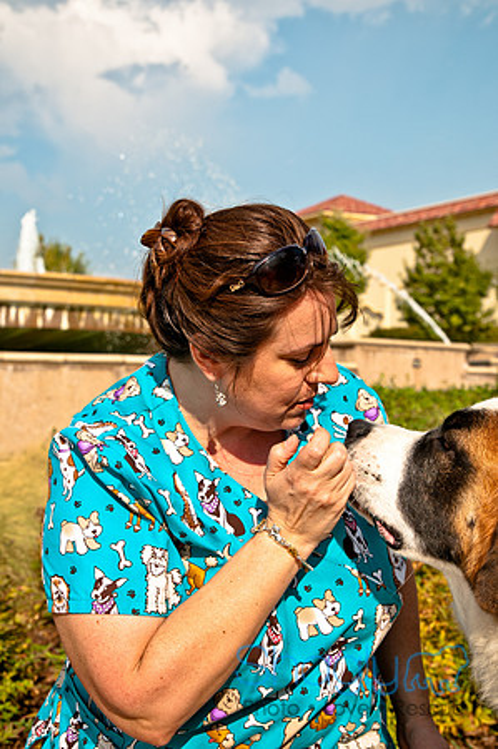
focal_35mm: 54
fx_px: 1123
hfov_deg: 25.0
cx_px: 249
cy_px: 374
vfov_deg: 36.9
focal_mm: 36
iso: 200
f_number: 5.6
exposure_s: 1/1000
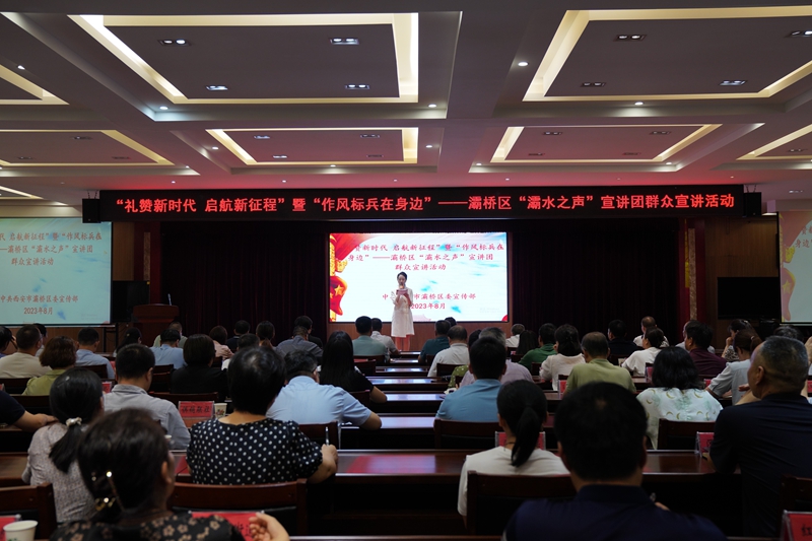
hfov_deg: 54.4
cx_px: 406
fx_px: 789
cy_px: 270
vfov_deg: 37.8
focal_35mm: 35
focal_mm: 35
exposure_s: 1/160
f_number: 4
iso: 640
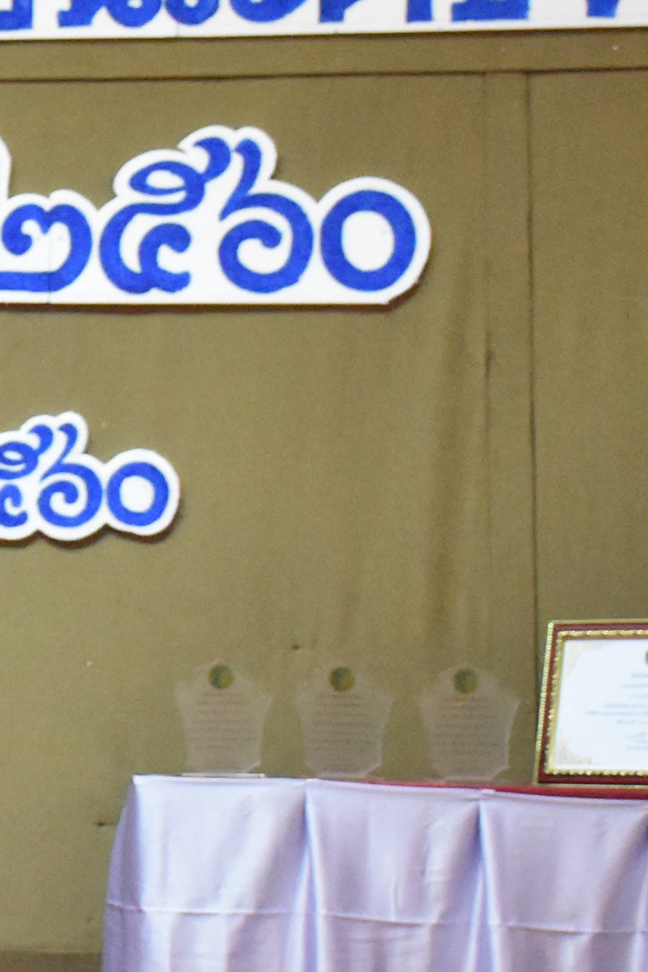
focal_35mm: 158
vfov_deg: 13.0
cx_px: -588
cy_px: 348
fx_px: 4267
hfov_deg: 8.3
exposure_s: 1/60
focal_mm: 26
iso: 5000
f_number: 3.8
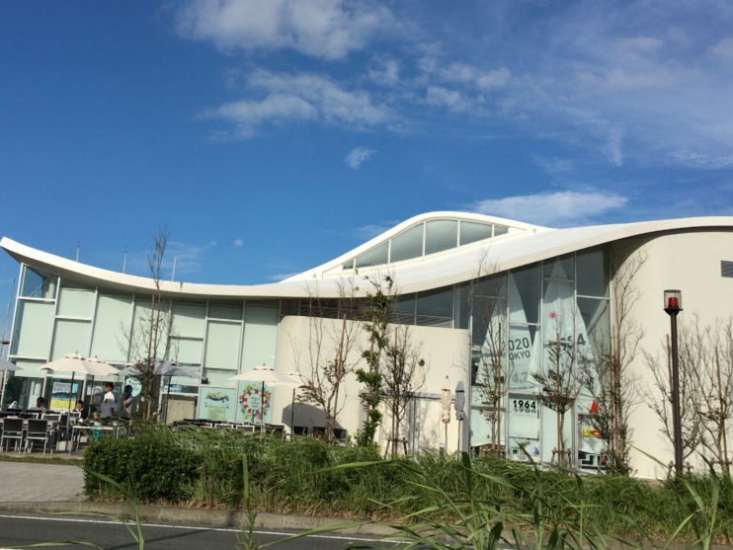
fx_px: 847
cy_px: 215
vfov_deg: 35.8
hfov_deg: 46.7
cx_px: 323
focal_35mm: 40
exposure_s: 1/1972
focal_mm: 4.15
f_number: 2.2
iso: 25
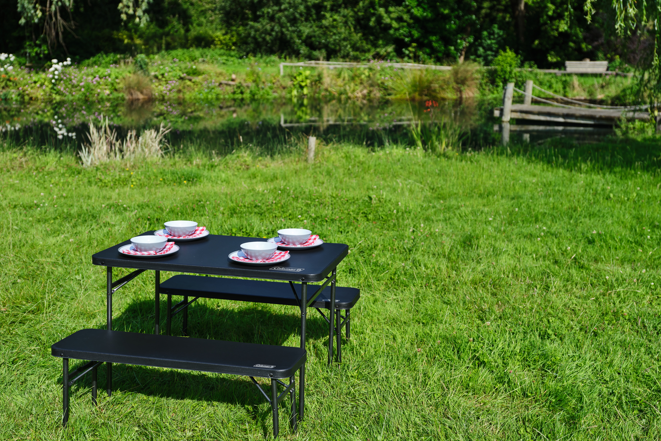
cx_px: 332
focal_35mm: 44
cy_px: 228
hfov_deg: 44.5
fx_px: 808
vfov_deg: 30.5
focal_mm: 53.6
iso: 160
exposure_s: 1/1000
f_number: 4
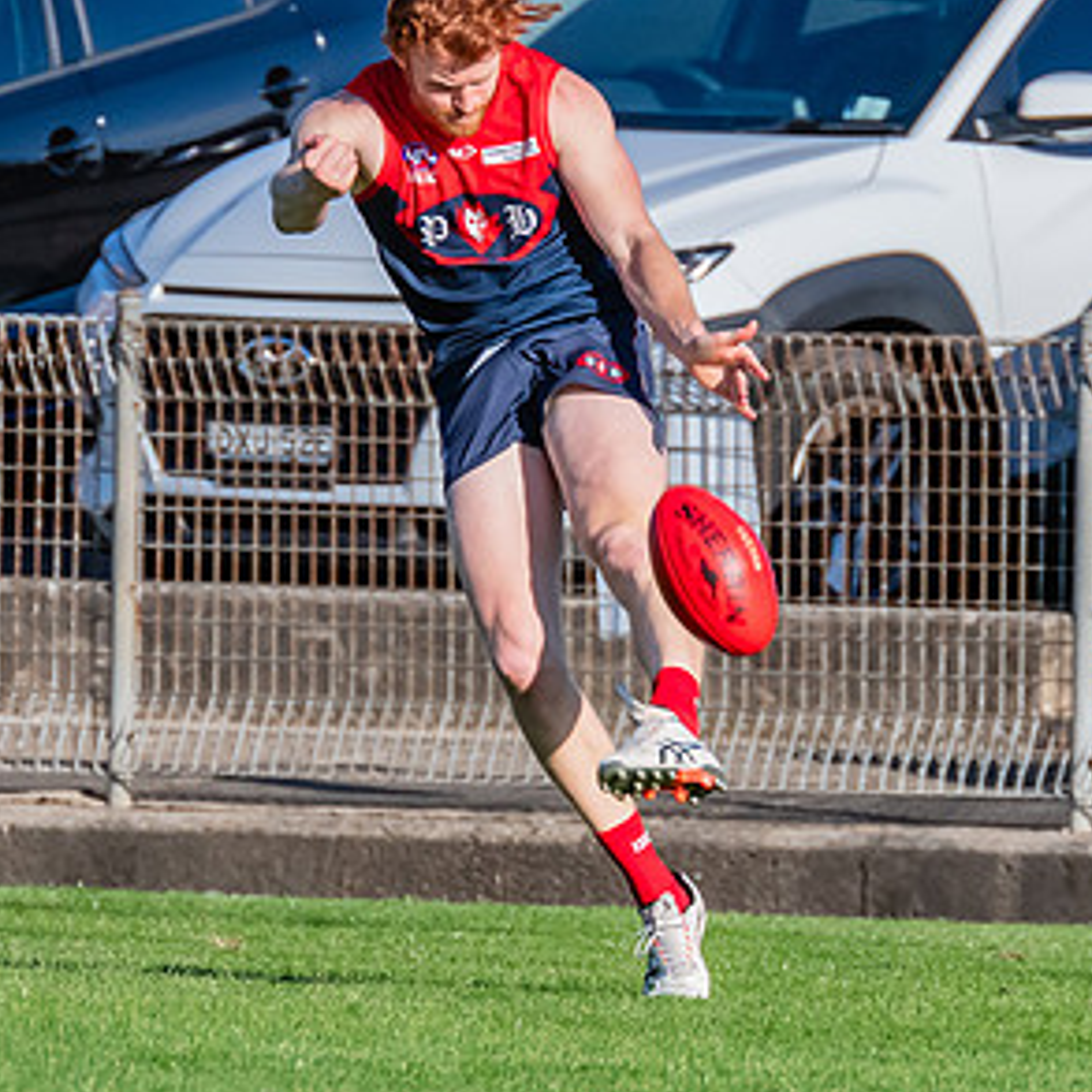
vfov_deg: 1.2
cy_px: 157
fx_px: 52786
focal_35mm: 1479
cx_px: 537
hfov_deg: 1.2
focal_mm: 420
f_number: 9
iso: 800
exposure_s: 1/1600
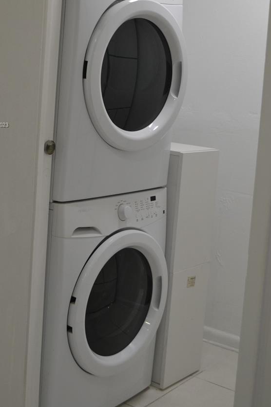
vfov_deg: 35.2
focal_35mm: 56
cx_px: 125
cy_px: 125
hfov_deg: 24.1
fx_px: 633
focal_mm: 26
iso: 400
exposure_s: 1/80
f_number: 4.5
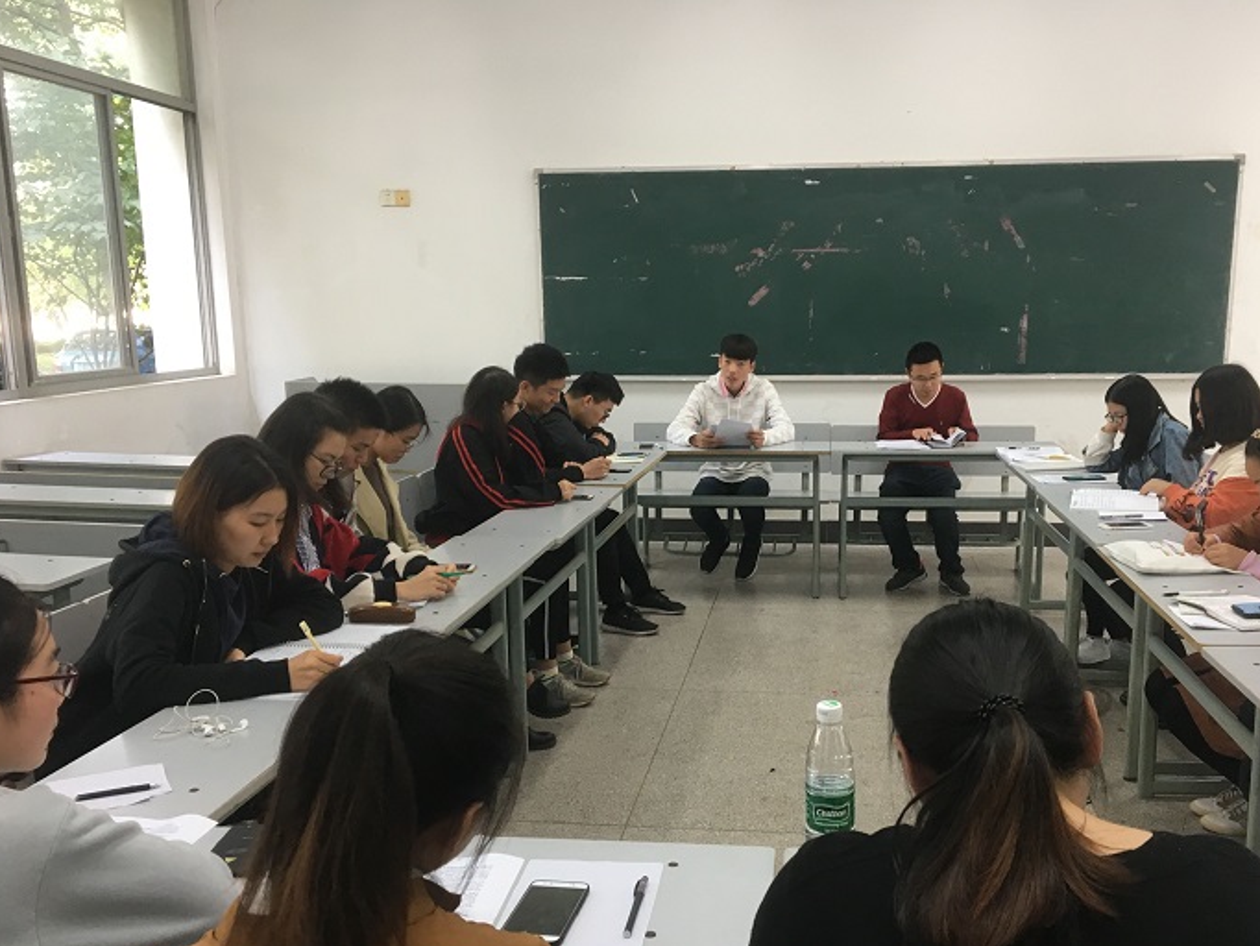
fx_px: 1238
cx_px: 715
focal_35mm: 34
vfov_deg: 41.7
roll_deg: -0.7
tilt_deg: -11.5
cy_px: 551
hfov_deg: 53.8
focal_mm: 4.15
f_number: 2.2
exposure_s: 1/33
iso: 100
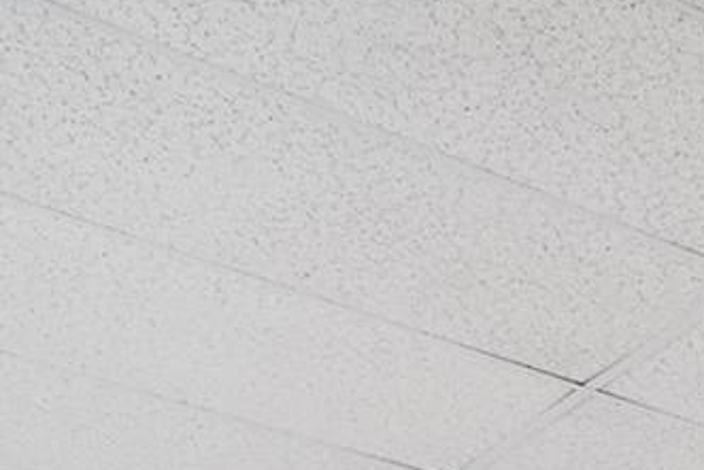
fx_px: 1997
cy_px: 1370
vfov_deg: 10.2
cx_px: 1702
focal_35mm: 102
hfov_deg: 13.9
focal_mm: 11
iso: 640
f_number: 8
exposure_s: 1/25
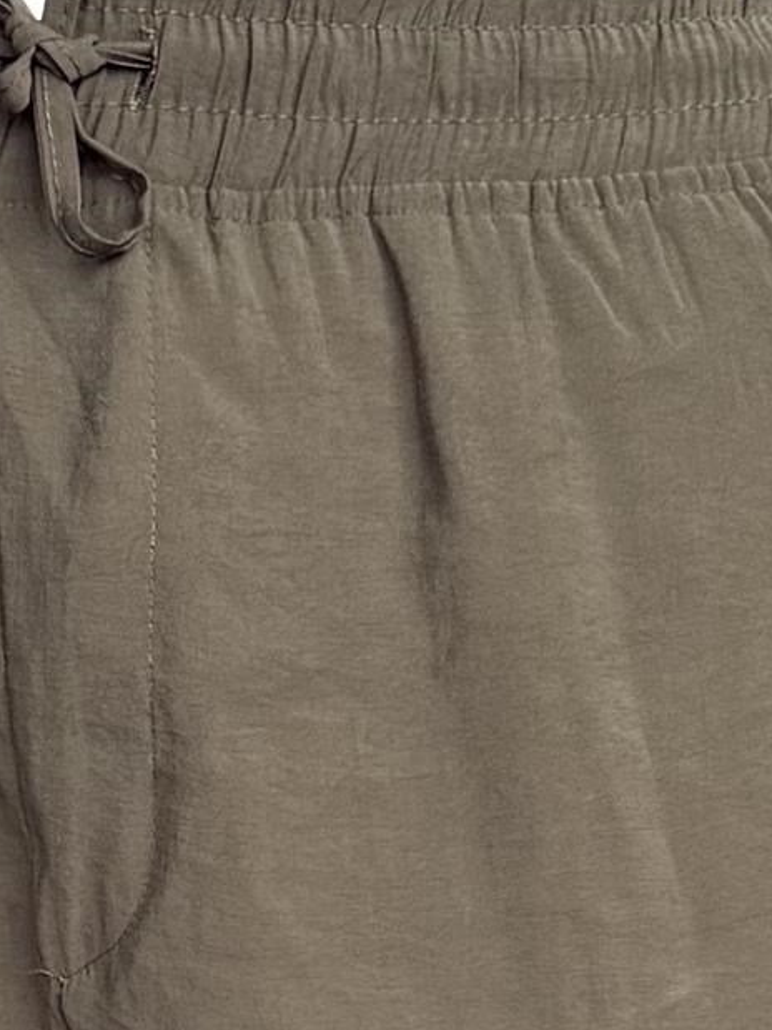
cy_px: 1842
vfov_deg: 11.8
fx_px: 4611
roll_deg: -0.3
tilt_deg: -13.0
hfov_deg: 9.6
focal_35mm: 155
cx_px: 231
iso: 80
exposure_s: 1/488
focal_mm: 6.76
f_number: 1.78
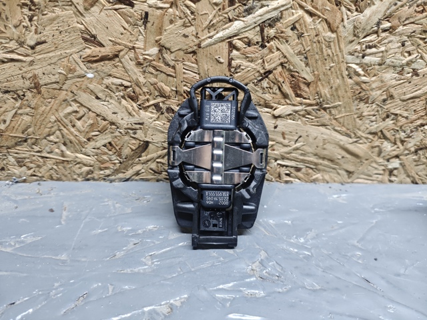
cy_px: 160
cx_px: 214
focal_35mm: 26
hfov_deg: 67.3
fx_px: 321
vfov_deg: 53.1
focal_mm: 4.94
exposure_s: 1/100
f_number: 1.5
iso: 250
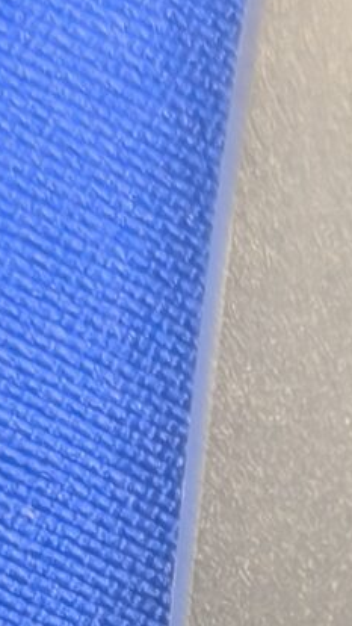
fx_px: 2571
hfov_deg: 7.6
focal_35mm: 155
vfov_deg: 13.1
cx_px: 636
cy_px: 930
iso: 1000
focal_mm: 6.14
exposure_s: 1/25
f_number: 1.65
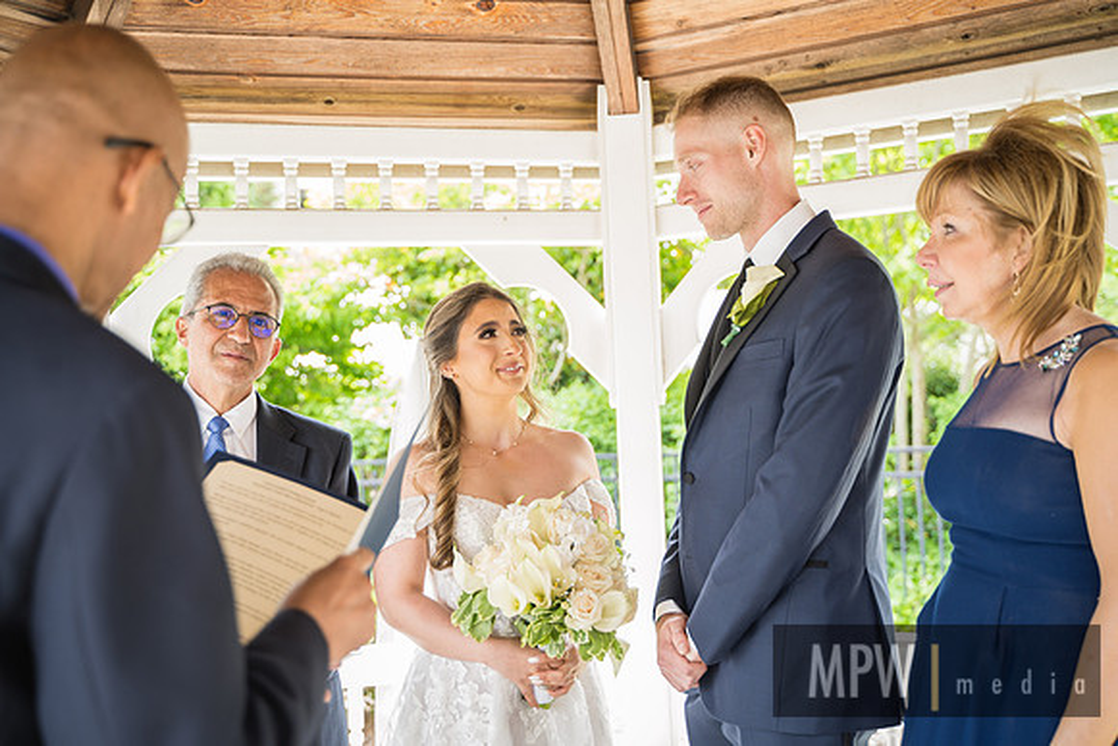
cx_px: 559
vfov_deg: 31.9
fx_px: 1305
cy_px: 373
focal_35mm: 42
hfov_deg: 46.4
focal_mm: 42
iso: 100
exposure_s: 1/60
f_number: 2.8
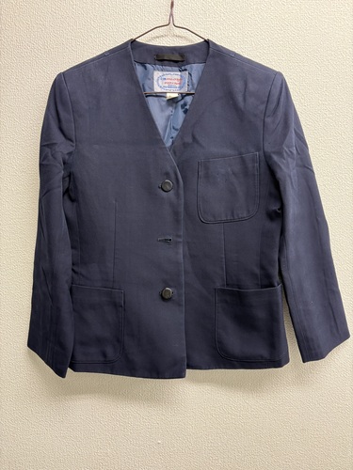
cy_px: 235
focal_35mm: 26
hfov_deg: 53.1
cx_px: 176
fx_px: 354
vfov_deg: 67.3
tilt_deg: -6.0
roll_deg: +1.2
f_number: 1.6
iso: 125
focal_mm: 5.96
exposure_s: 1/50
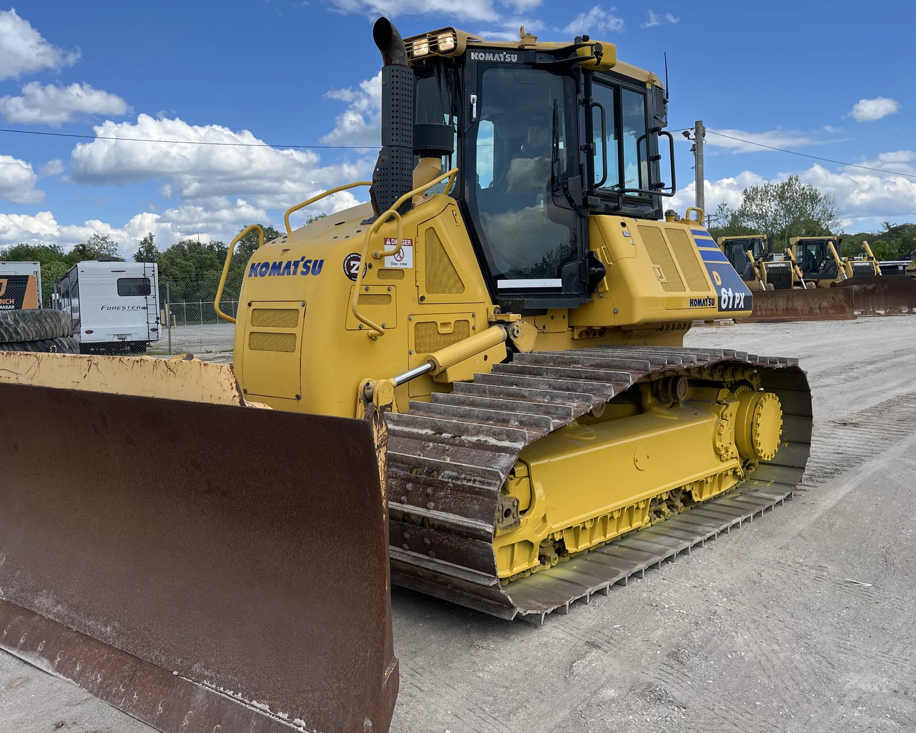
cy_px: 356
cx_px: 400
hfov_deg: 57.0
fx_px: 841
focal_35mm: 31
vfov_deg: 47.1
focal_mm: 5.1
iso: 50
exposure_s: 1/2463
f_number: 1.6
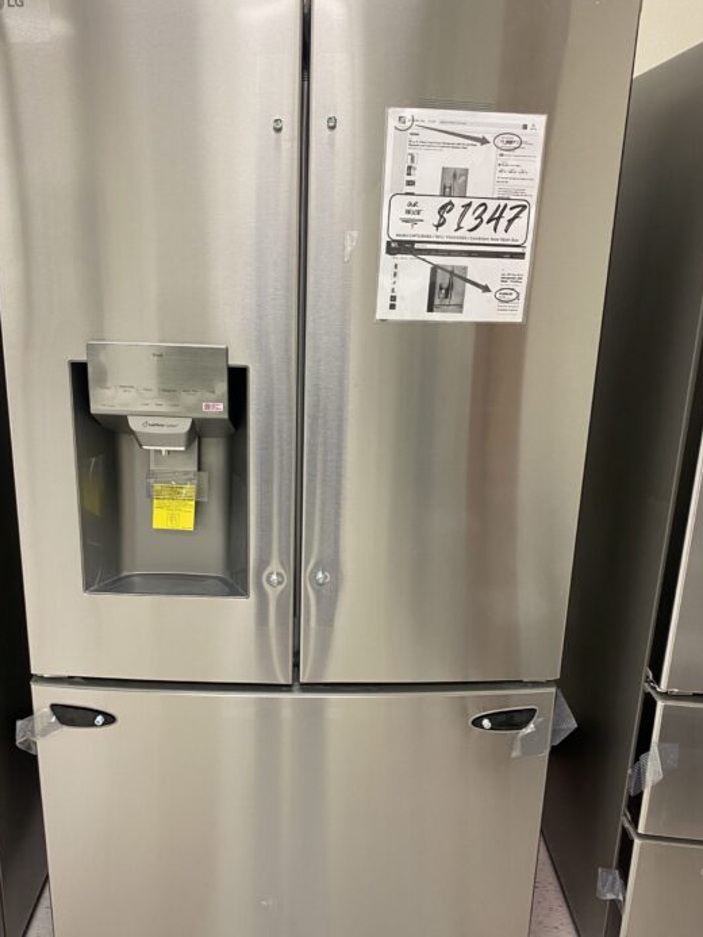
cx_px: 306
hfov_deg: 46.7
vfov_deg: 59.9
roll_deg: -1.3
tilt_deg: -16.5
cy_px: 483
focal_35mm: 30
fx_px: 812
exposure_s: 1/66
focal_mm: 4.25
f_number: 1.8
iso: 100
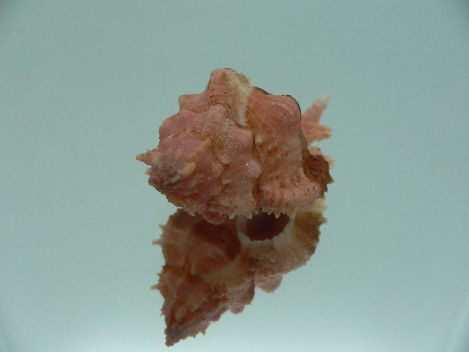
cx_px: 229
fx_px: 488
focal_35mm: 36
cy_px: 174
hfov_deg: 51.4
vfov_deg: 39.7
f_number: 2.8
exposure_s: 1/60
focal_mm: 4.6
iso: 80
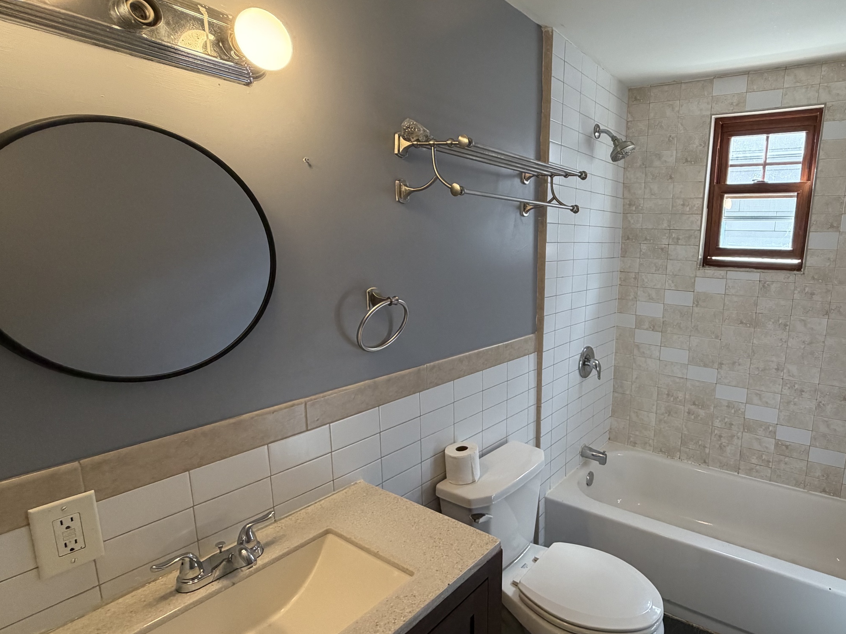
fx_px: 489
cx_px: 560
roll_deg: -1.7
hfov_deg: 79.2
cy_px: 340
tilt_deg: -12.1
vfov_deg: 65.9
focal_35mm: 20
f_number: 2.2
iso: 250
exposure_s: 1/120
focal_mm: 2.22
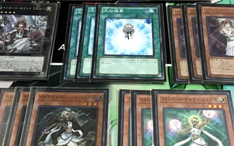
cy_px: 75
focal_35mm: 54
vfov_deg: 24.0
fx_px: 344
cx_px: 108
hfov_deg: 37.5
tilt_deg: -53.7
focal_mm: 3.3
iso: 200
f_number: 2.4
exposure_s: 1/20
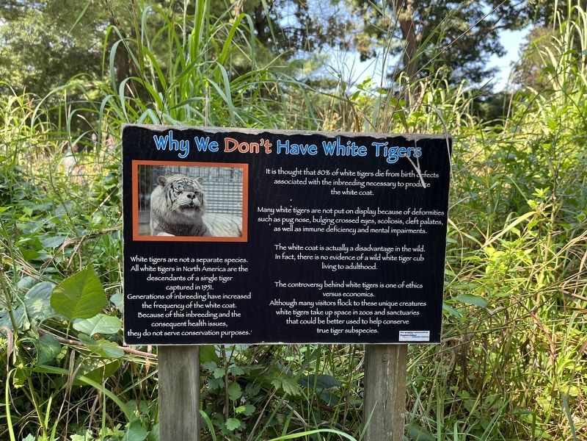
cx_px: 294
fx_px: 441
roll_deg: -0.8
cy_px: 220
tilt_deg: -6.9
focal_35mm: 26
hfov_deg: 67.3
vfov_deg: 53.1
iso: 40
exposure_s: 1/206
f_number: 1.6
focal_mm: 5.1
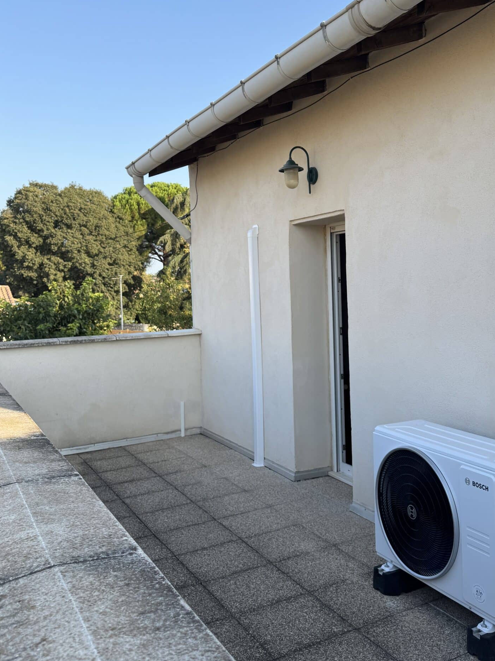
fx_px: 629
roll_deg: +1.1
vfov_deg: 55.2
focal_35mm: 33
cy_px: 289
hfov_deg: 42.5
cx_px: 322
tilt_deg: +1.1
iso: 80
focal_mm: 6.76
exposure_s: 1/1637
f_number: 1.78
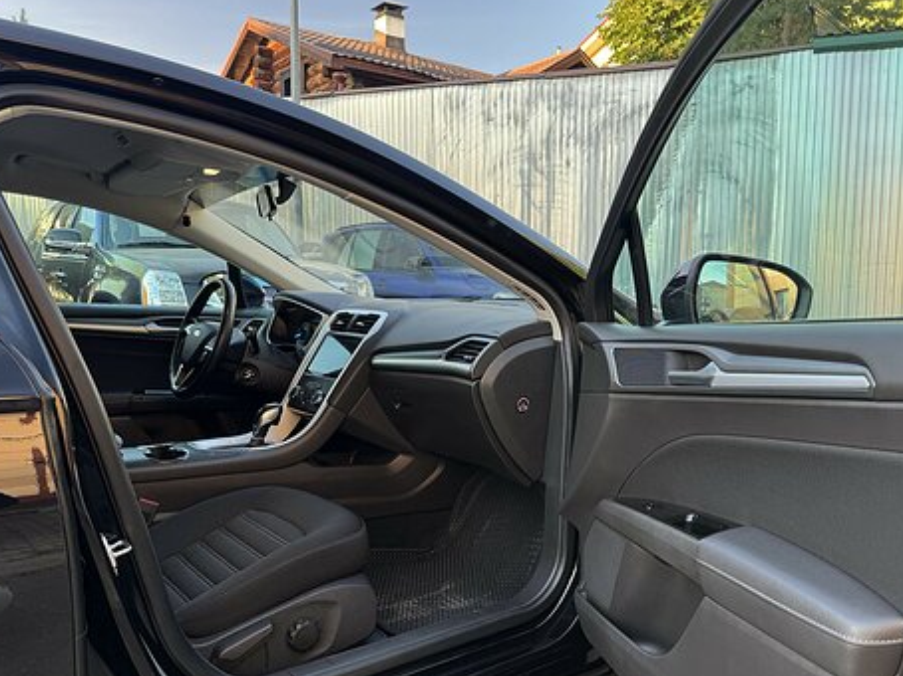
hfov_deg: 61.4
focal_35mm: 29
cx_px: 517
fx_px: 756
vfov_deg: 48.1
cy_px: 383
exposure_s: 1/121
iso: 125
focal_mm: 6.76
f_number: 1.78
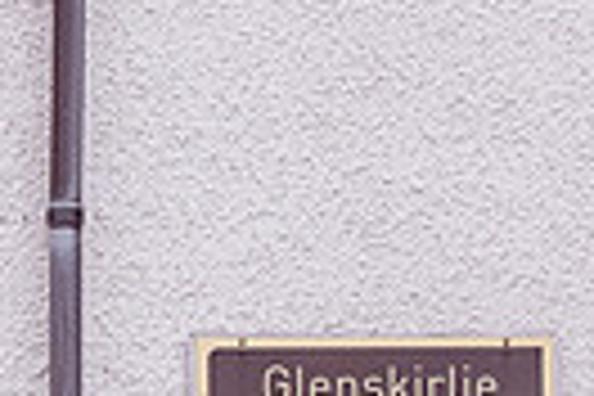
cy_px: 497
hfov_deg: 5.0
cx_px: -248
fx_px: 6698
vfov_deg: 3.4
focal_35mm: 406
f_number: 5.6
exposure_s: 1/640
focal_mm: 92
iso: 200
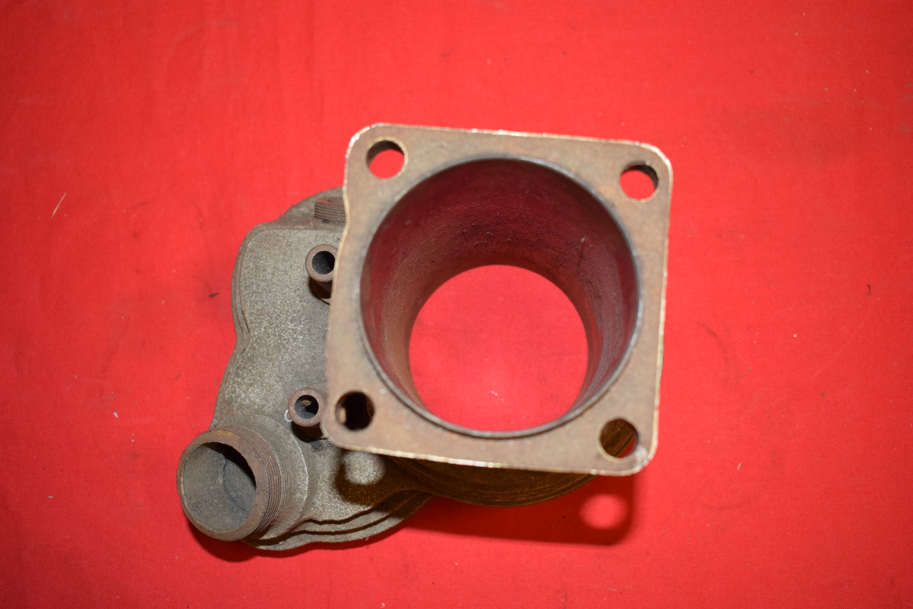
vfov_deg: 34.2
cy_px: 304
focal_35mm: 39
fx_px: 989
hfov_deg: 49.5
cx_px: 456
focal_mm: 26
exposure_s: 1/100
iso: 640
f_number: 5
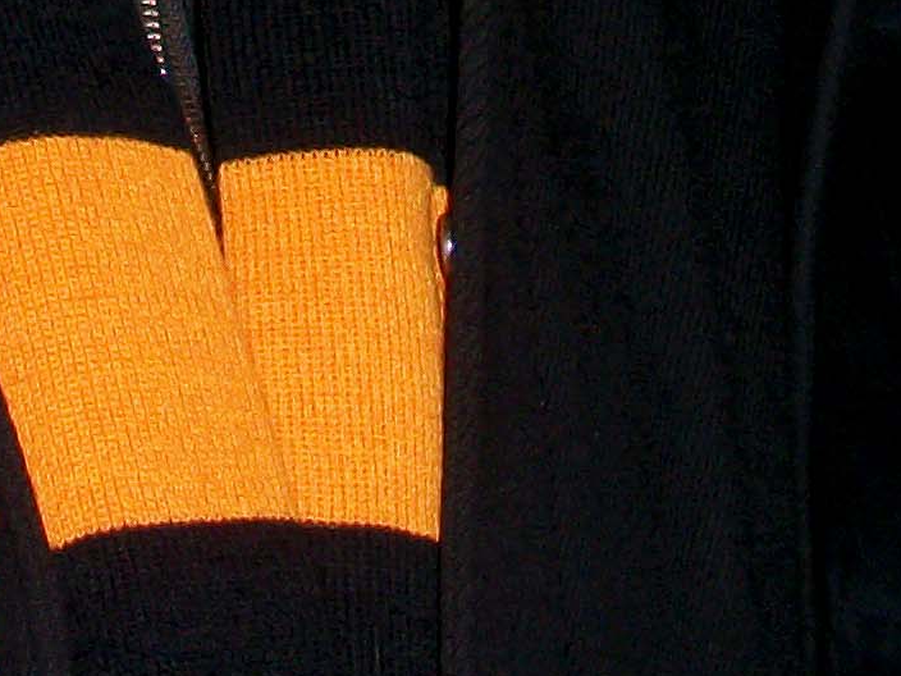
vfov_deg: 7.2
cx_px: 477
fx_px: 5180
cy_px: -727
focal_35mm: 199
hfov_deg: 9.9
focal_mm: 6.3
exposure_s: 1/30
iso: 80
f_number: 3.1
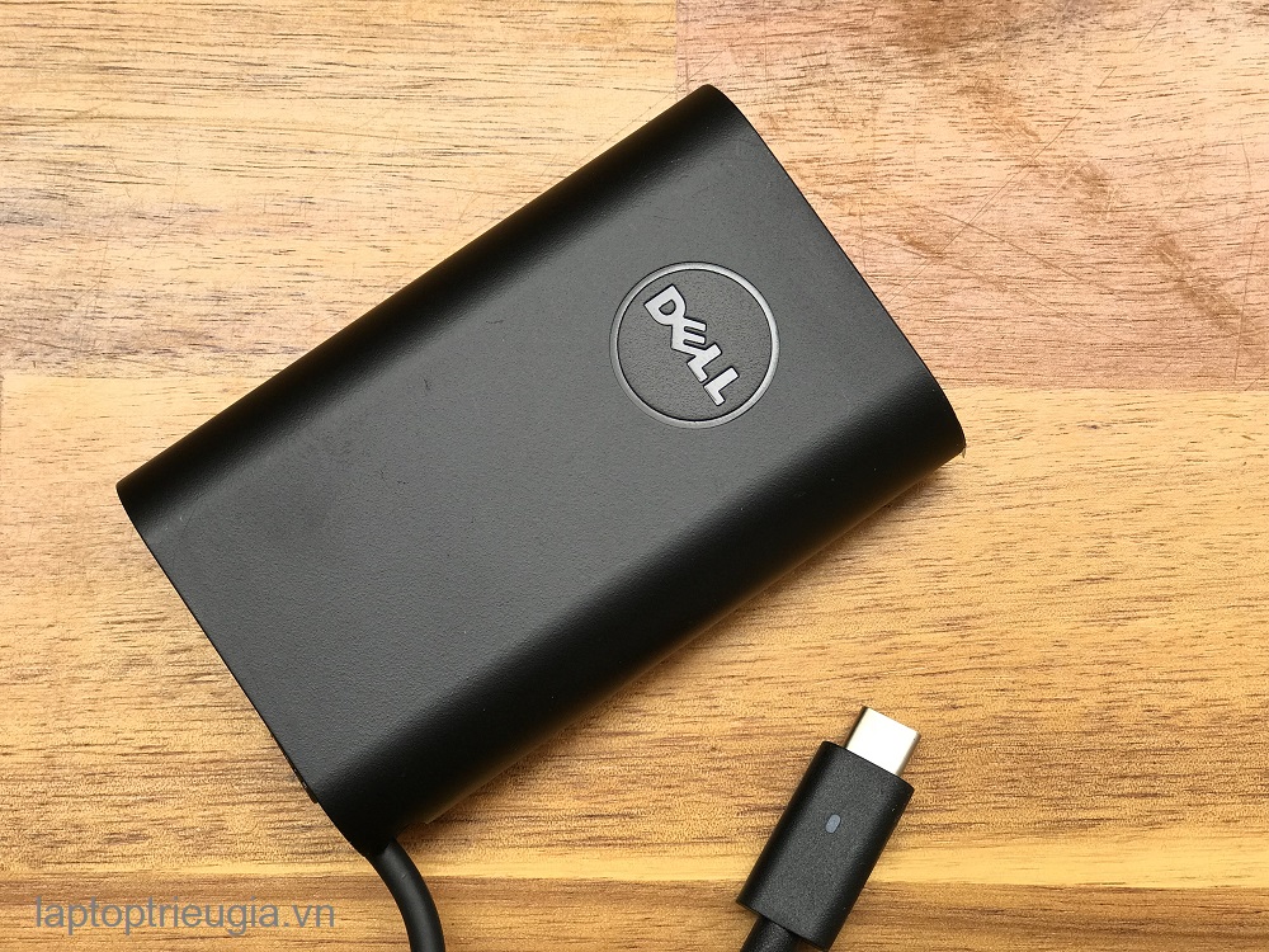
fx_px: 2090
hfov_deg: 33.8
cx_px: 634
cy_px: 476
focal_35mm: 57
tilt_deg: -85.0
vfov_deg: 25.7
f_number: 2.8
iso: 20
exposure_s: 1/101
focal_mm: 6.6
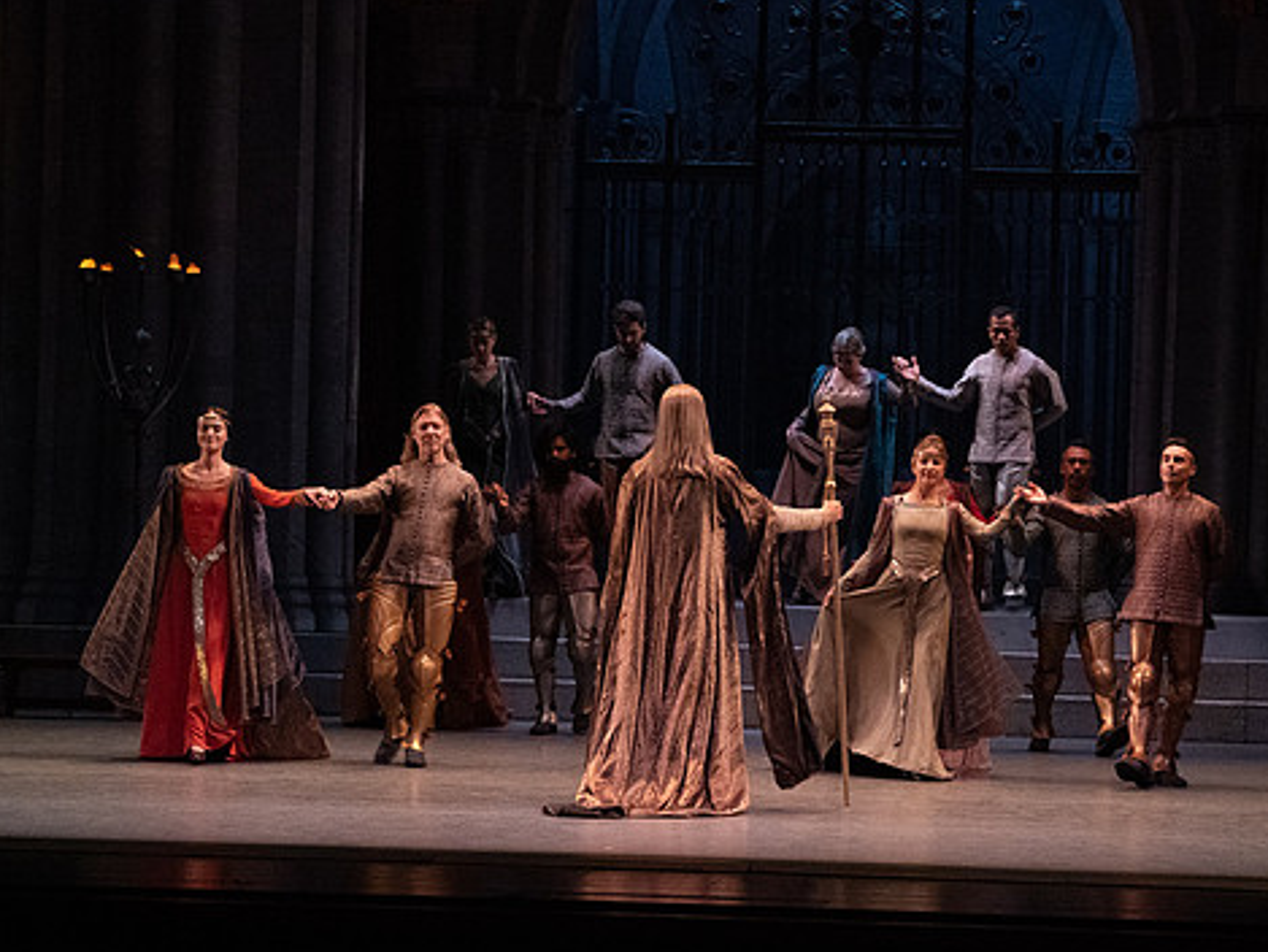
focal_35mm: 144
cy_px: 450
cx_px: 773
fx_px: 5276
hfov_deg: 13.7
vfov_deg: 10.3
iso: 20000
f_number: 9
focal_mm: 121
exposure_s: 1/320
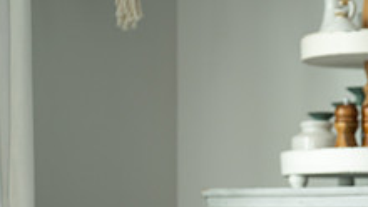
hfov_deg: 15.0
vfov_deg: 8.7
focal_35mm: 138
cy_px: 268
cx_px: 445
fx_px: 1347
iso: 125
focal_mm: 50
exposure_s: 1/320
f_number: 2.8
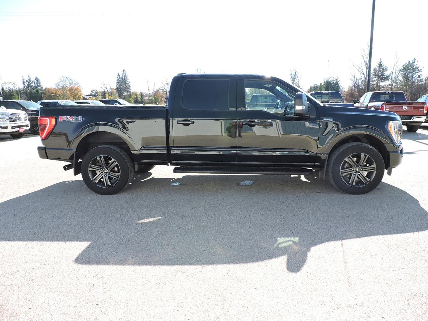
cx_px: 214
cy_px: 160
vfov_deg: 56.8
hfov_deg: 71.6
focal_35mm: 24
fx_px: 297
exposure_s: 1/400
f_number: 3
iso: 100
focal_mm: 4.3
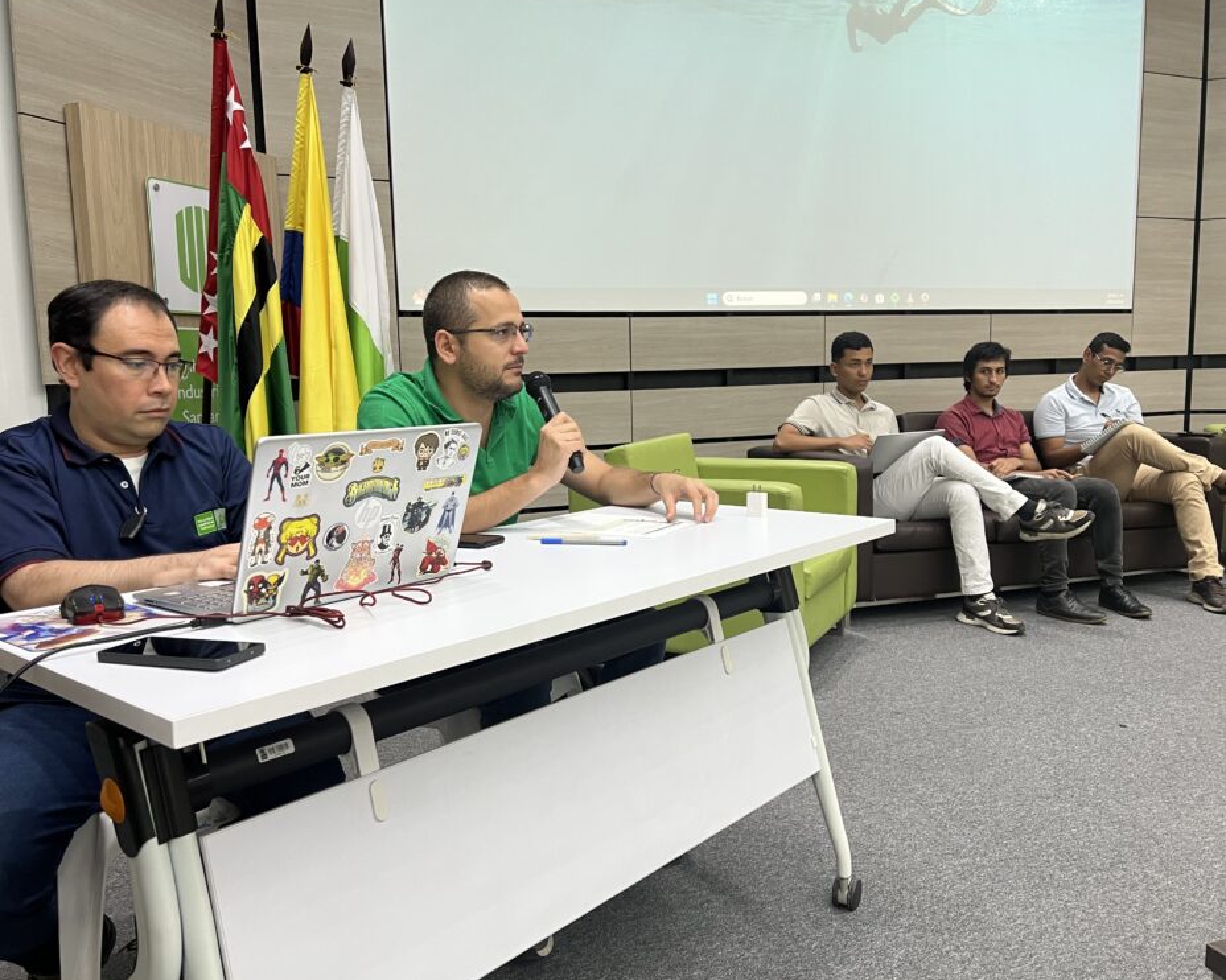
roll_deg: +1.2
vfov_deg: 51.5
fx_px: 1016
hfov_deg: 62.2
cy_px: 490
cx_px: 613
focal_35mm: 28
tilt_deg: -7.6
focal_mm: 5.7
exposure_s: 1/60
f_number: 1.5
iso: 80
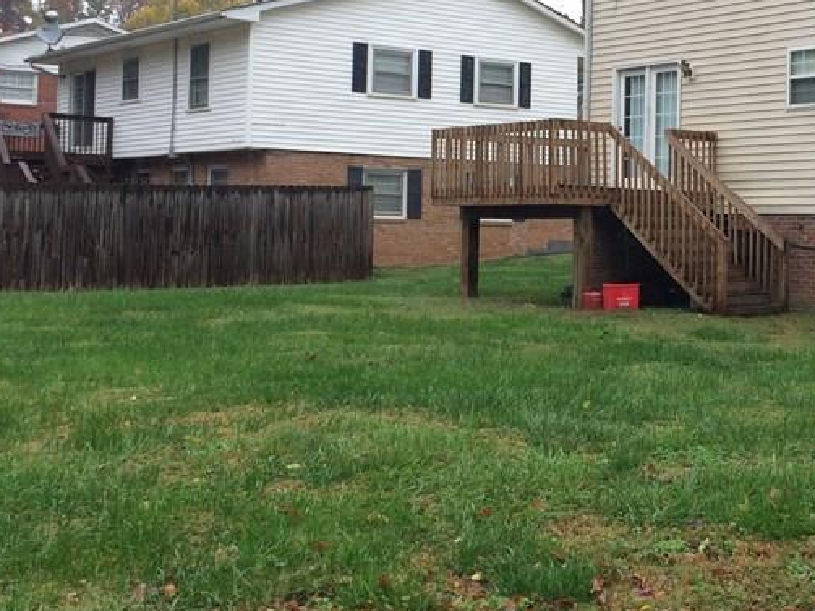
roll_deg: -0.9
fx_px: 1389
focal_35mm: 59
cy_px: 178
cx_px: 655
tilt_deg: +3.9
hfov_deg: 31.8
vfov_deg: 24.6
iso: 32
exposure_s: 1/120
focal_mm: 4.15
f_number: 2.2
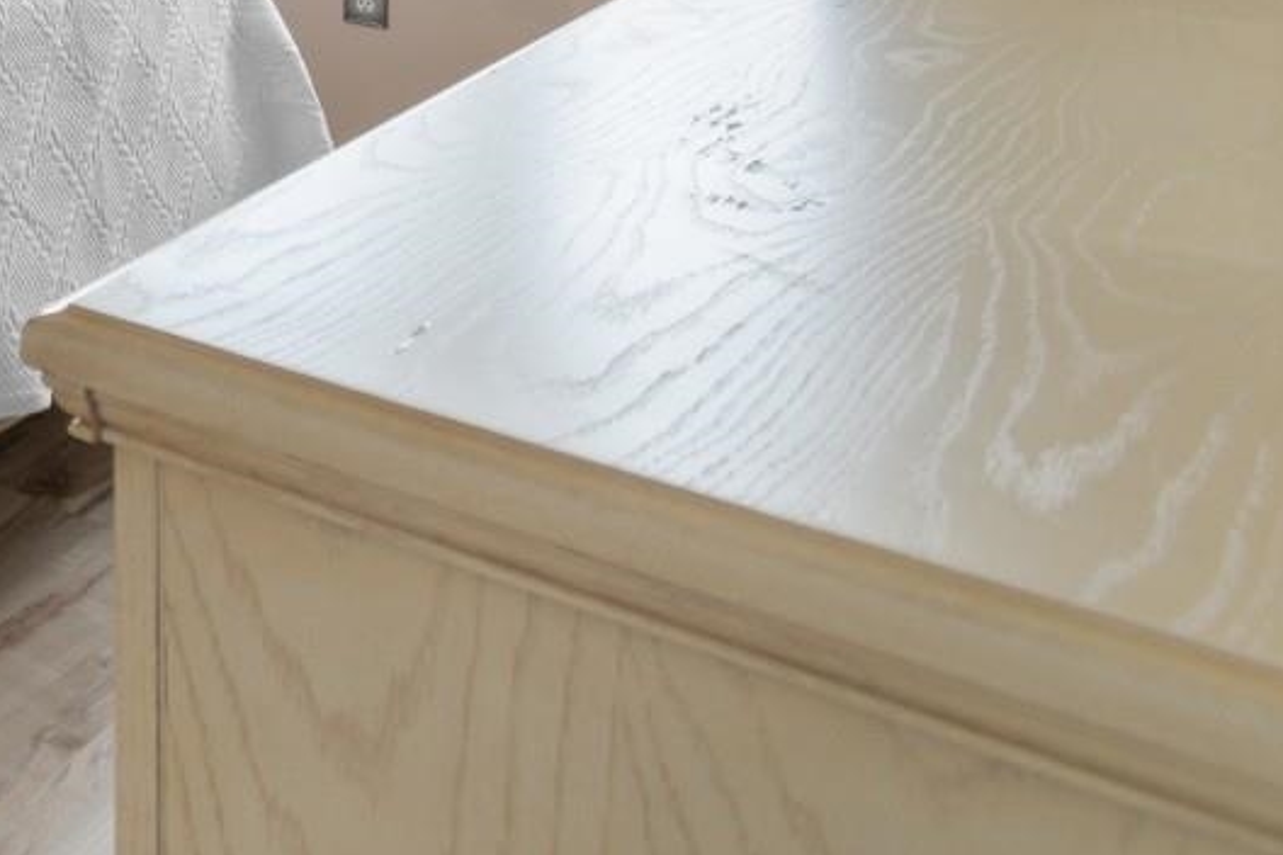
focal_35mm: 46
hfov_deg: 29.0
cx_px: -588
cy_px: -413
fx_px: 1639
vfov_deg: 23.6
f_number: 4.5
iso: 100
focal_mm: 10
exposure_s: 1/10
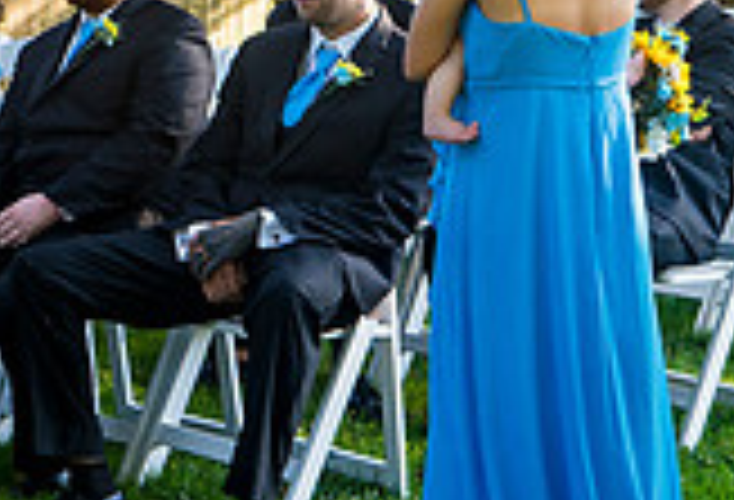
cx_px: -174
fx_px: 2832
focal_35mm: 138
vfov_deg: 10.0
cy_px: -18
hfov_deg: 14.3
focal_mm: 34
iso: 250
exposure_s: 1/80
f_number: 5.6
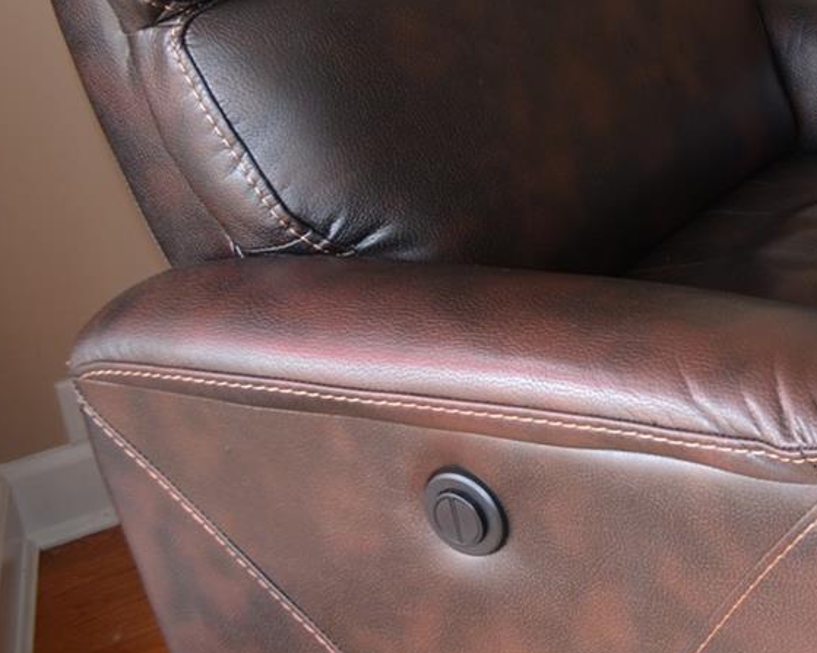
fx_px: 1330
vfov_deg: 24.4
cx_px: 1293
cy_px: -175
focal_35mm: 55
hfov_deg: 24.5
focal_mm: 16
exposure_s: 1/60
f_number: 4
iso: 360
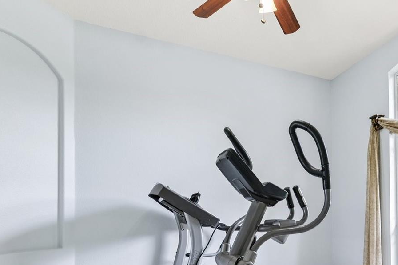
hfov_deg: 68.9
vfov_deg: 48.1
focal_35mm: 25
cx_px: 275
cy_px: 216
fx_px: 276
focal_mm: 14
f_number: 8
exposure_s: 1/30
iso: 400
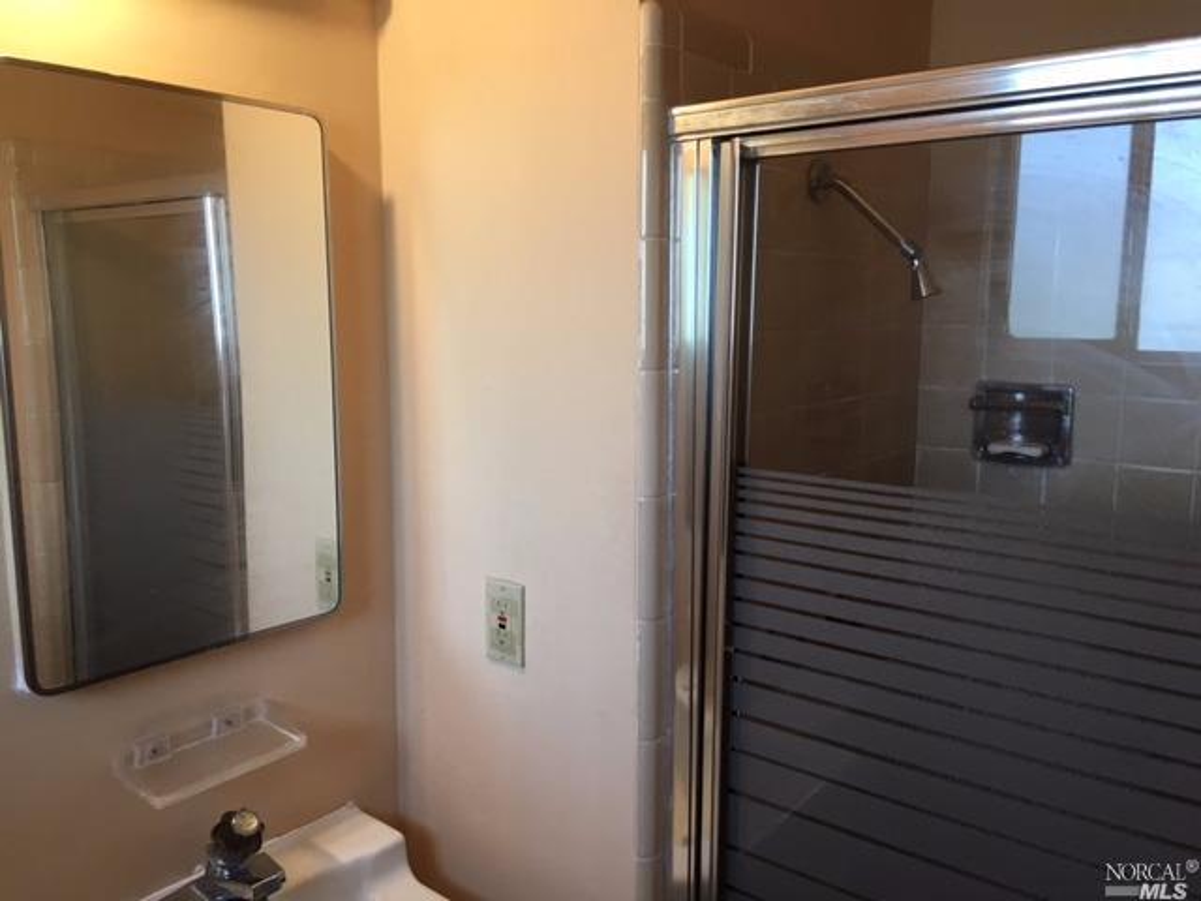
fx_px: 1006
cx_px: 600
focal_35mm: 29
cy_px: 450
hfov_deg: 61.7
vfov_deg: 48.2
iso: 32
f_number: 2.2
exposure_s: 1/30
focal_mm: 4.15
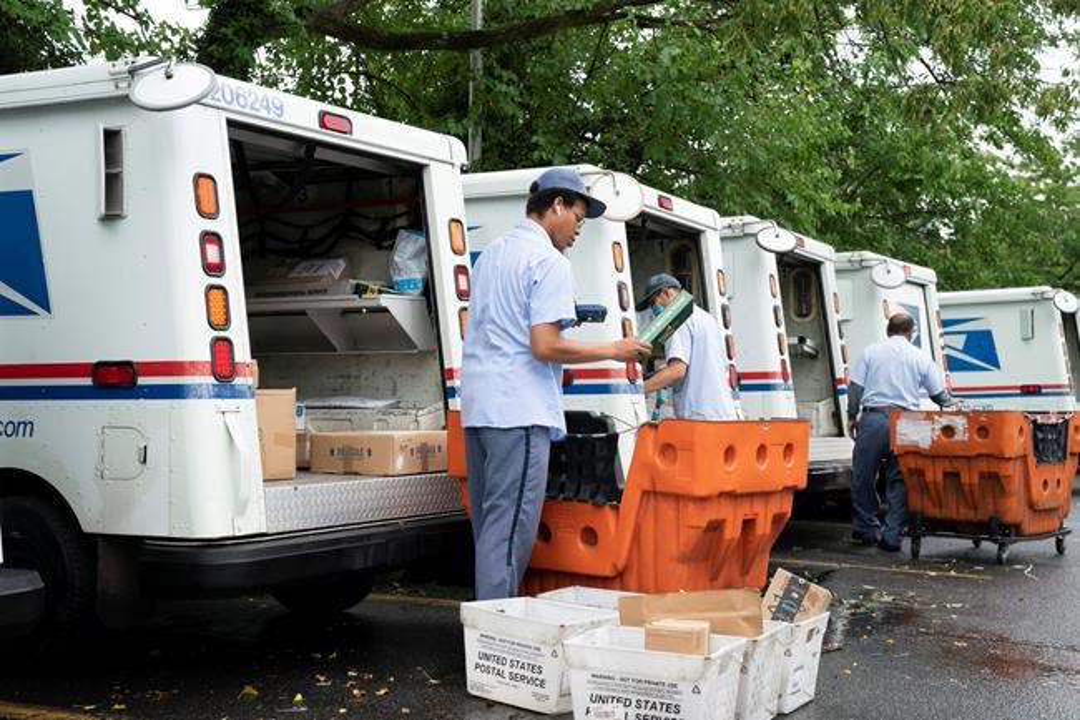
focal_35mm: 51
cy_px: 360
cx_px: 540
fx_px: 1530
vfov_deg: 26.5
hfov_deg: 38.9
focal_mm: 51
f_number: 8
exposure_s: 1/800
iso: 2500
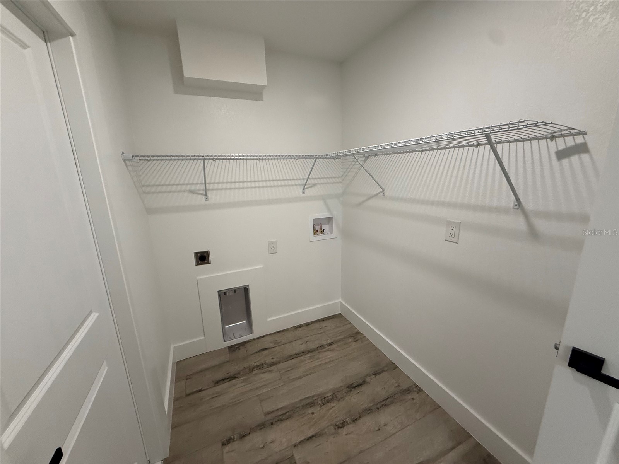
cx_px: 310
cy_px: 232
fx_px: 250
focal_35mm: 14
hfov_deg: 102.1
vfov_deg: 85.7
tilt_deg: -13.8
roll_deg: +1.4
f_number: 2.2
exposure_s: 1/120
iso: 320
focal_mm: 2.22
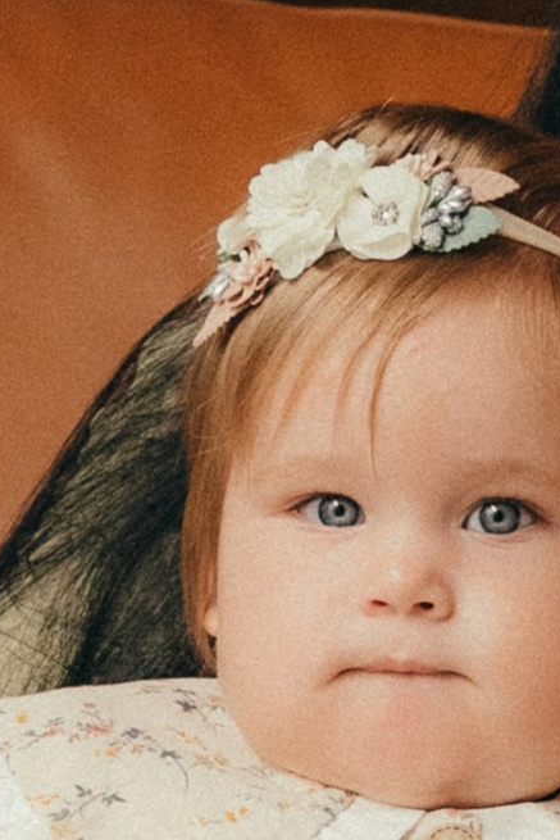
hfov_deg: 3.5
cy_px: 1128
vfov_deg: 5.3
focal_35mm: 387
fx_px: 9025
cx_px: 748
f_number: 2.8
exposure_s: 1/320
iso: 500
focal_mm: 44
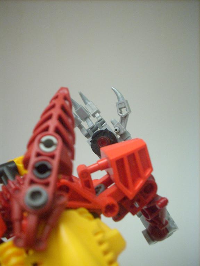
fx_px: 285
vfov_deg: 50.1
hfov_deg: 38.7
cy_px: 133
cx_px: 100
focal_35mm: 37
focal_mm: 6.2
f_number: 2.8
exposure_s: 1/4
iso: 295
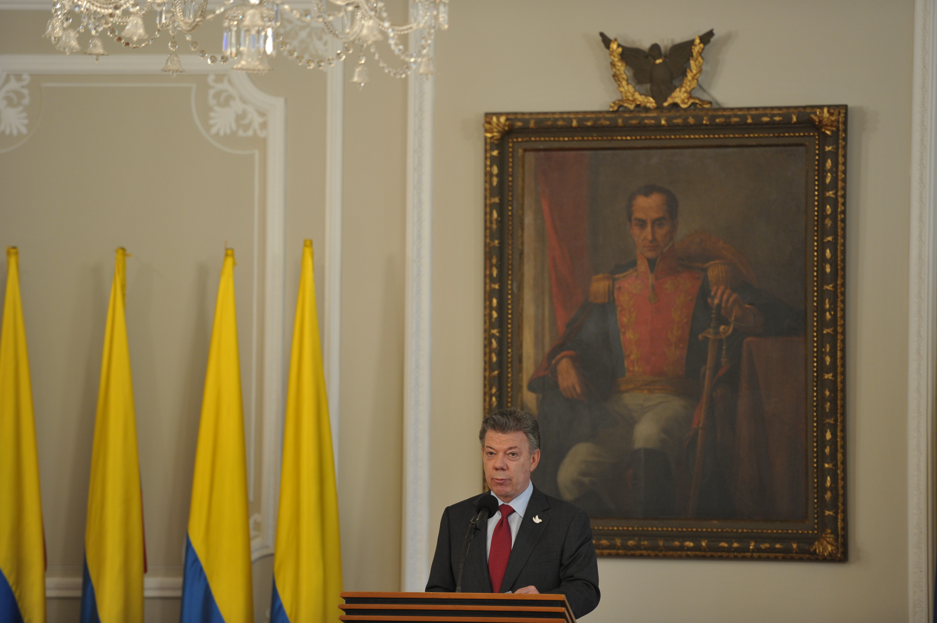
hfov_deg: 11.8
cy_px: 312
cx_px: 468
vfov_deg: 7.8
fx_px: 4552
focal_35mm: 175
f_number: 2.8
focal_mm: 175
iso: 1600
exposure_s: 1/250
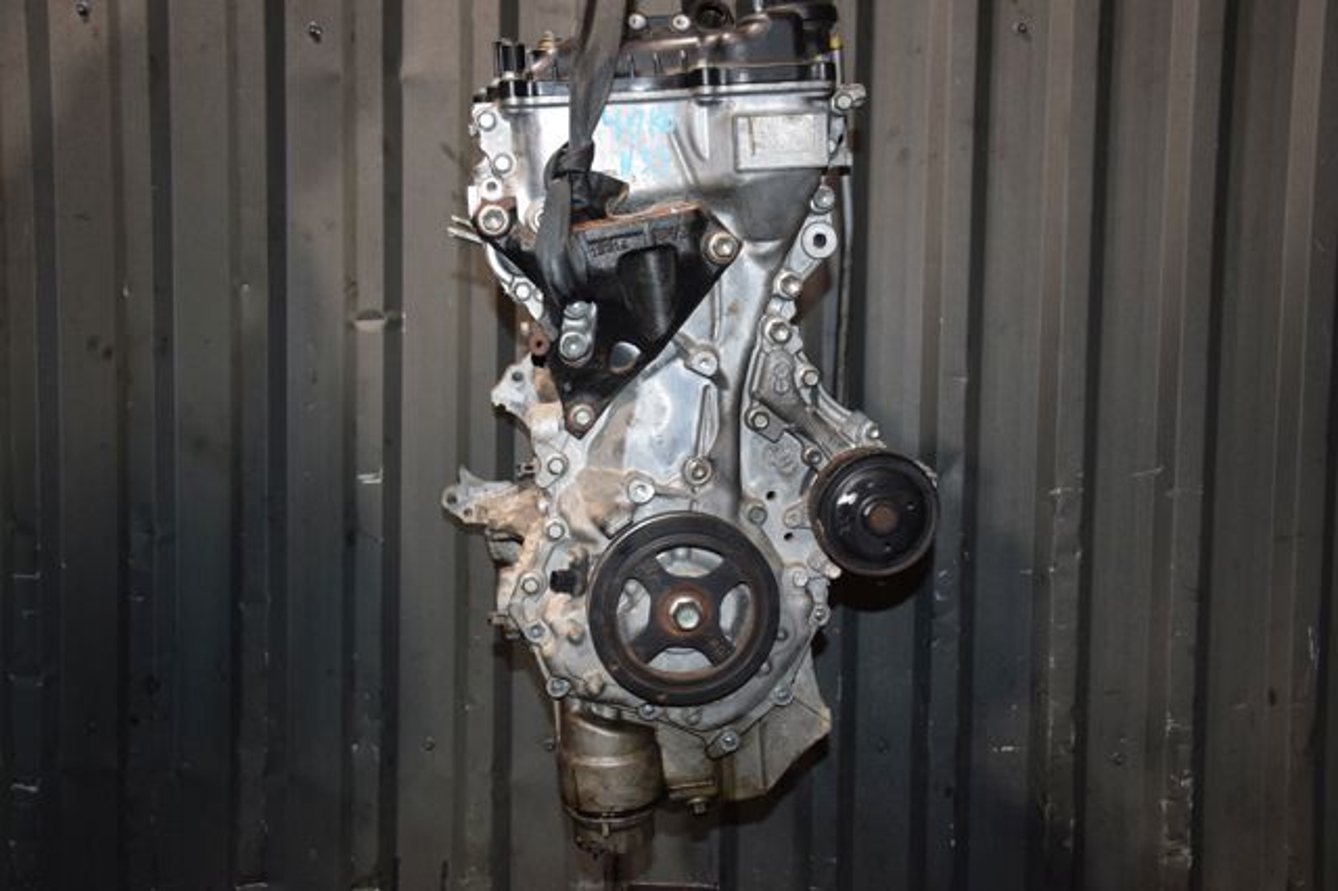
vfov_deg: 34.2
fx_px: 1449
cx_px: 669
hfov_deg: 49.6
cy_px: 446
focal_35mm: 39
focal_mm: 26
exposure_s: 1/60
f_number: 5
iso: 800
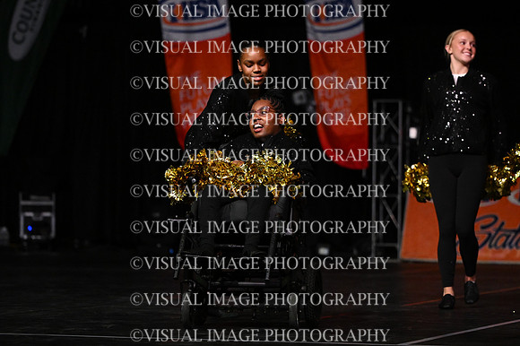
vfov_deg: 8.0
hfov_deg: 12.0
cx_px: 260
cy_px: 173
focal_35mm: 172
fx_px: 2483
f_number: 2.8
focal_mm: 115
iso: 4000
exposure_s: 1/1000
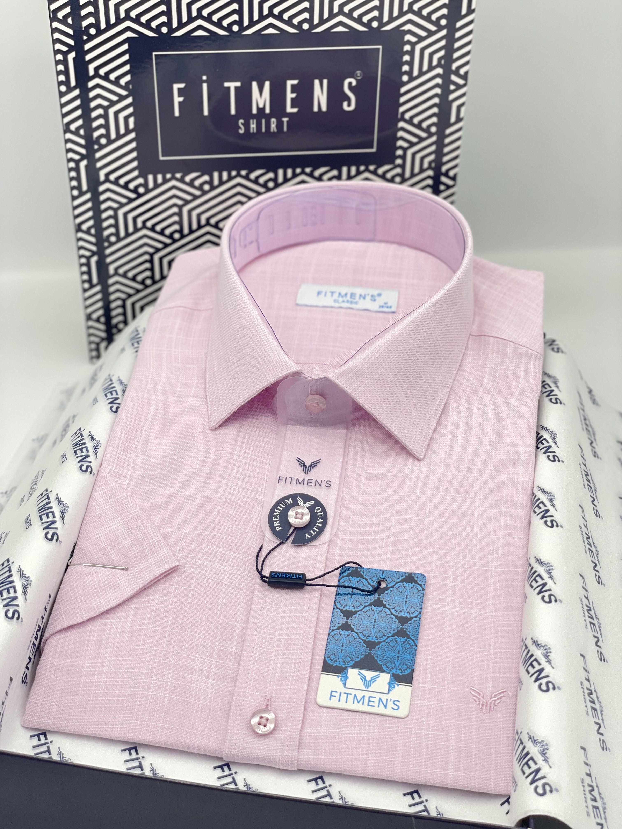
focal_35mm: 52
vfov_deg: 36.8
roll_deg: -0.6
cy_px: 414
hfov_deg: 28.0
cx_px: 311
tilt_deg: -36.2
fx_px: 1246
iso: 40
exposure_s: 1/122
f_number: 2
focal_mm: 6
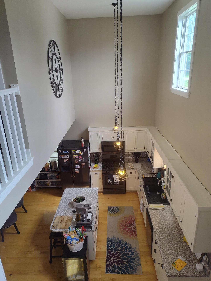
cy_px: 144
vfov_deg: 71.6
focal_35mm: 24
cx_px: 102
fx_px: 195
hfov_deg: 56.8
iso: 214
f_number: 1.8
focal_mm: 5.56
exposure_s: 1/120
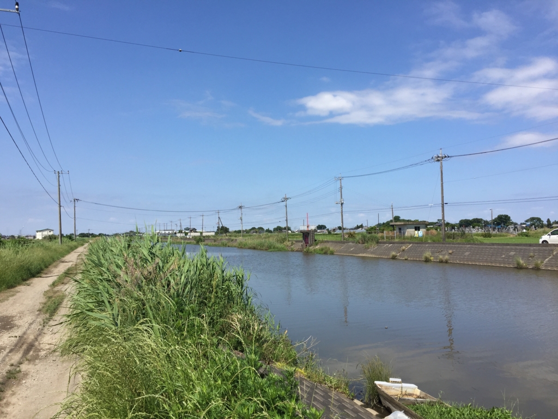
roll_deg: +0.2
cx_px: 279
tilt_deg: +0.0
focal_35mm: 29
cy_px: 210
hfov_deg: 61.7
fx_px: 467
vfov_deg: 48.2
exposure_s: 1/2326
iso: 32
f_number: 2.2
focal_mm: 4.15
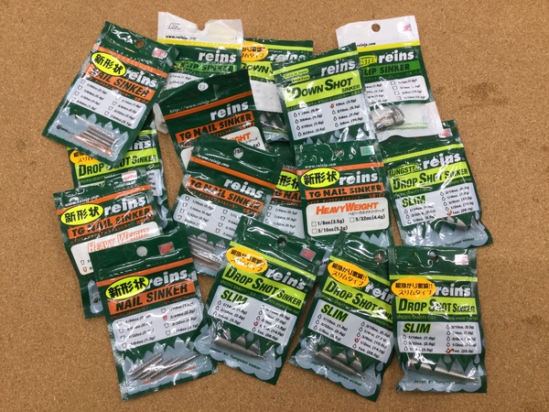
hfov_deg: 58.4
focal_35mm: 31
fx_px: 492
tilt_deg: -77.9
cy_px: 206
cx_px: 274
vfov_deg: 45.4
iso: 32
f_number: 2.4
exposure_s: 1/40
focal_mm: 3.3
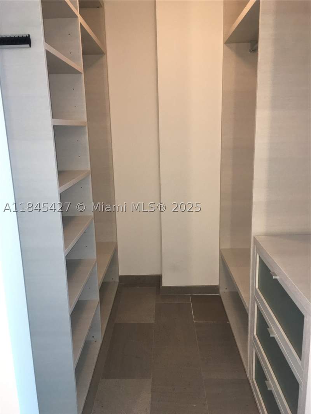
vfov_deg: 61.6
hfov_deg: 48.2
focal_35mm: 29
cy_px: 207
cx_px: 156
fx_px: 347
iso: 100
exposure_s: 1/30
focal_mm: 4.15
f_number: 2.2
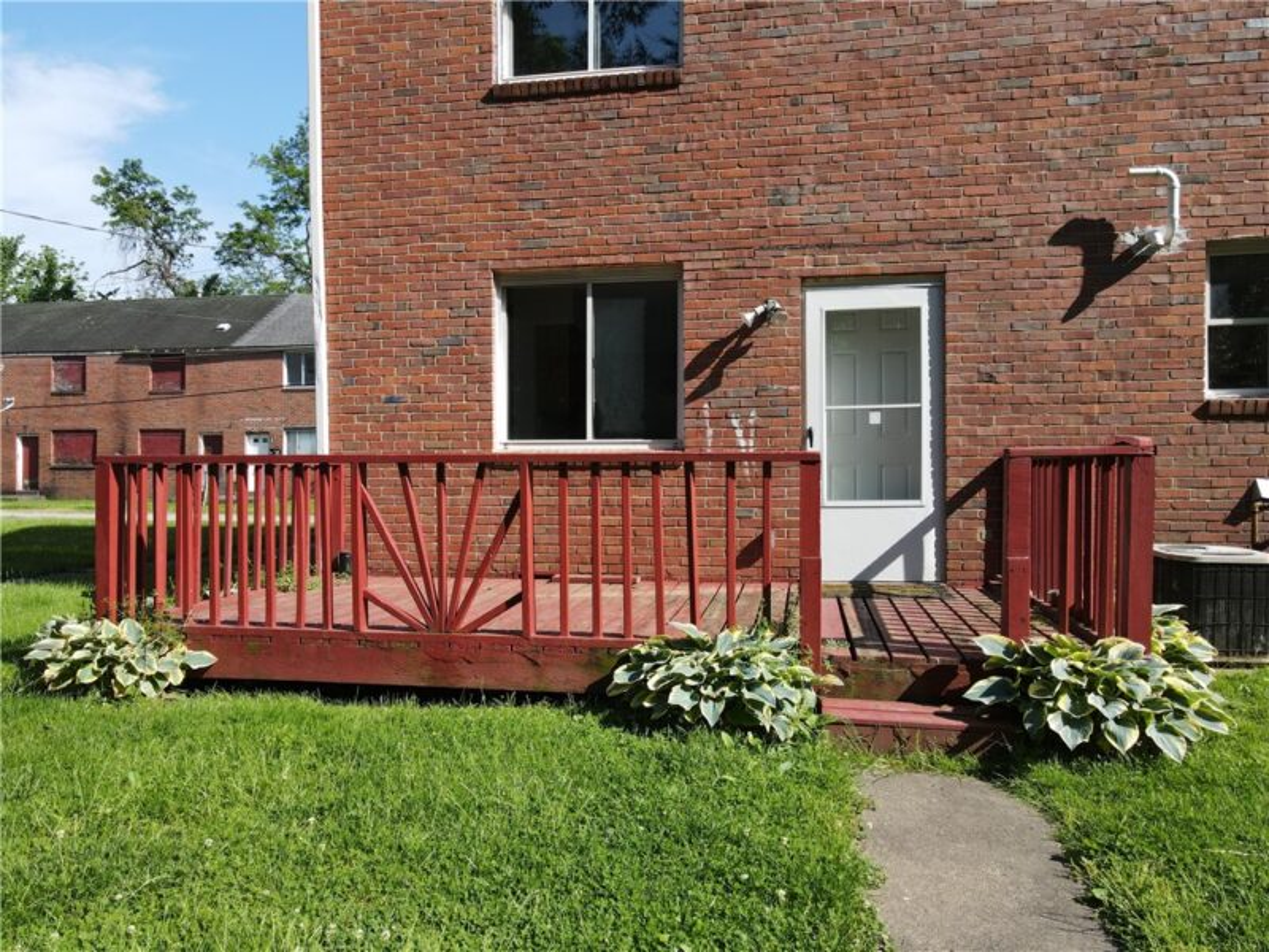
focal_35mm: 24
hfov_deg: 71.6
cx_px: 634
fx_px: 880
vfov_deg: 56.8
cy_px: 476
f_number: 2.8
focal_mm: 4.5
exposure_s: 1/400
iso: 100
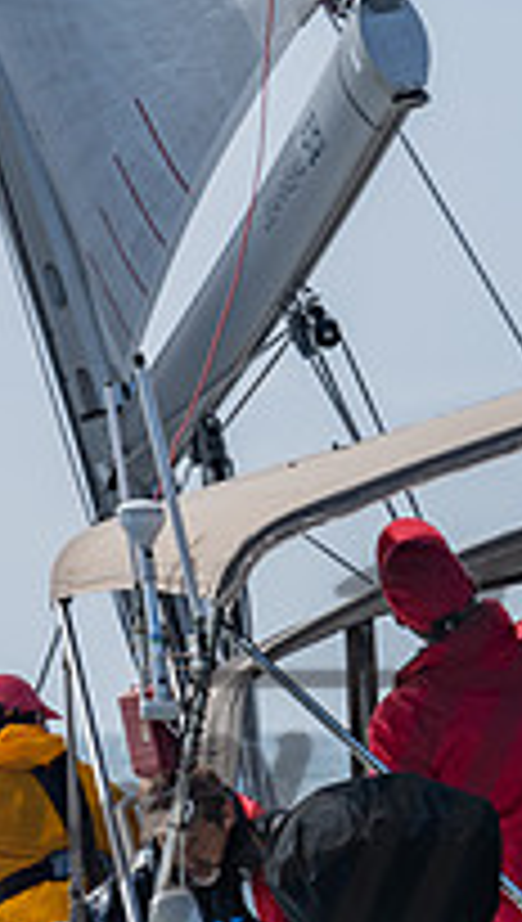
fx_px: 9064
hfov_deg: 3.3
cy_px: 784
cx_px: -36
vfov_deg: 5.8
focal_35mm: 370
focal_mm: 120
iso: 200
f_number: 6.3
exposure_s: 1/1250
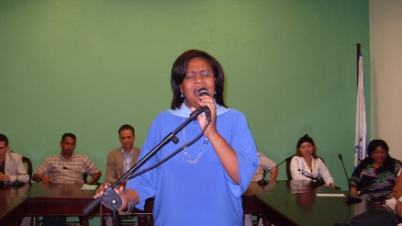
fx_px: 416
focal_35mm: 39
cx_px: 202
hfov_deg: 51.6
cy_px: 125
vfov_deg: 30.4
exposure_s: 1/45
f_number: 2.8
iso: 100
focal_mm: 7.8
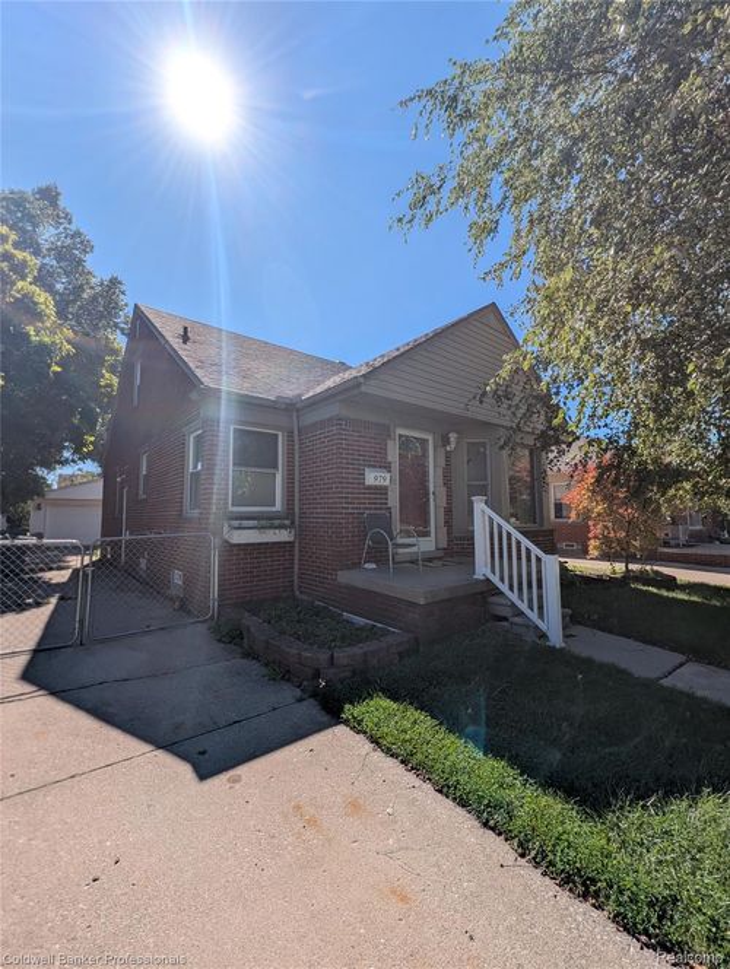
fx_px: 365
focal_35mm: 13
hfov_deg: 90.1
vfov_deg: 106.1
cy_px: 484
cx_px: 365
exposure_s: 1/2475
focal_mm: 1.95
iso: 50
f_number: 2.2
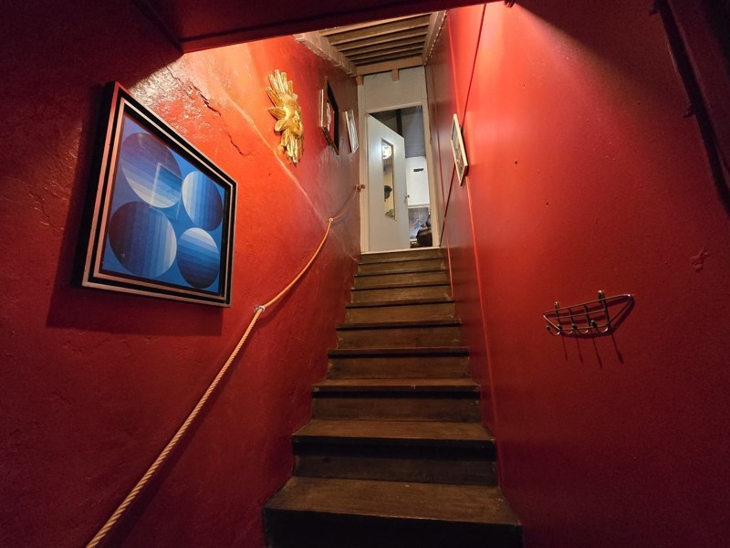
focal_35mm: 13
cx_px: 365
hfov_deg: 106.2
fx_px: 274
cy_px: 274
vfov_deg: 89.9
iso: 1600
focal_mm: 2.2
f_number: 2.2
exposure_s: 1/50
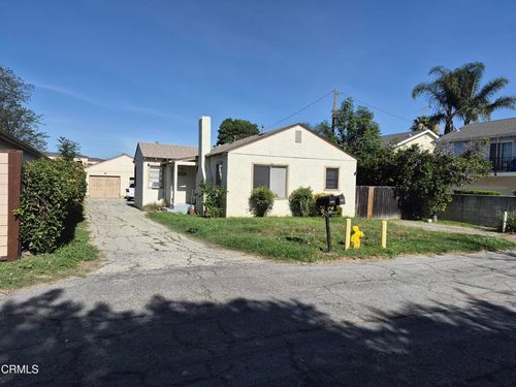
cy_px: 194
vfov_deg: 58.9
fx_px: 343
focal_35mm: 23
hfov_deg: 73.9
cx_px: 258
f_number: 1.8
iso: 25
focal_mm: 5.4
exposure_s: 1/2712
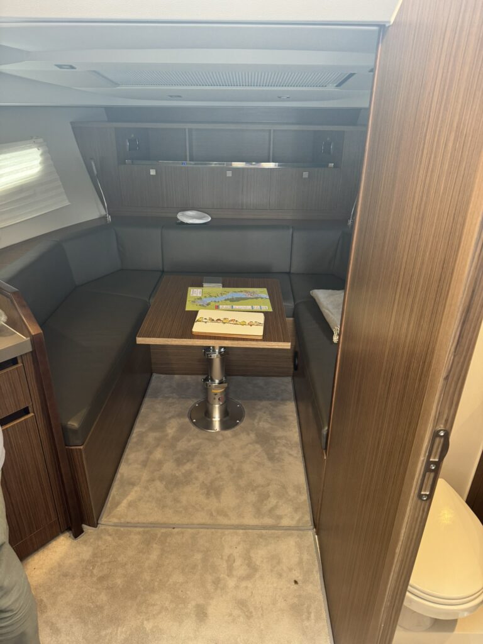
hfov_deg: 56.8
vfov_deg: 71.6
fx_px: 446
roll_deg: +0.2
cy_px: 322
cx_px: 242
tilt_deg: -26.3
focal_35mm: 24
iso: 320
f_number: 1.78
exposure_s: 1/60
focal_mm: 6.76
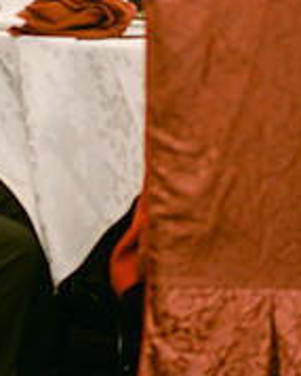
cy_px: -21
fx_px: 2875
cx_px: -40
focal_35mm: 258
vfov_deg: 7.5
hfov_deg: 6.0
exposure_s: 1/125
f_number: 2
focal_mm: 85
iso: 320
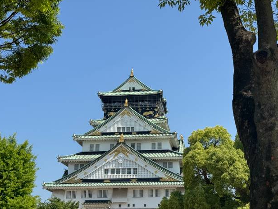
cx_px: 152
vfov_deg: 26.1
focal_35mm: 56
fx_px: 450
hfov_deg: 34.3
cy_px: 117
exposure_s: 1/4975
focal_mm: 6.76
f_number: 1.78
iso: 64
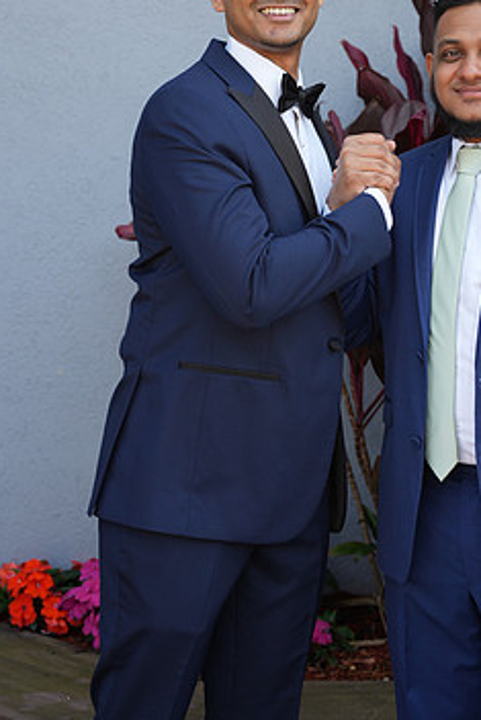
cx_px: 355
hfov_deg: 15.1
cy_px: 200
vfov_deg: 22.4
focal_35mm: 90
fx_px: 1805
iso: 125
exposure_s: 1/320
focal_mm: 54.7
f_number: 2.8
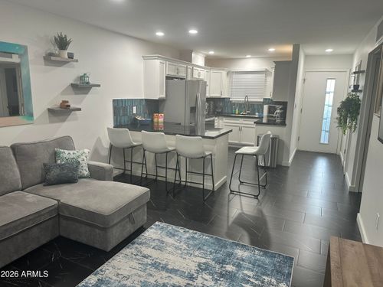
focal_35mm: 24
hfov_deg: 71.6
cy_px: 144
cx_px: 192
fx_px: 266
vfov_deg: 56.8
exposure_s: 1/60
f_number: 1.78
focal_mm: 6.86
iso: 160
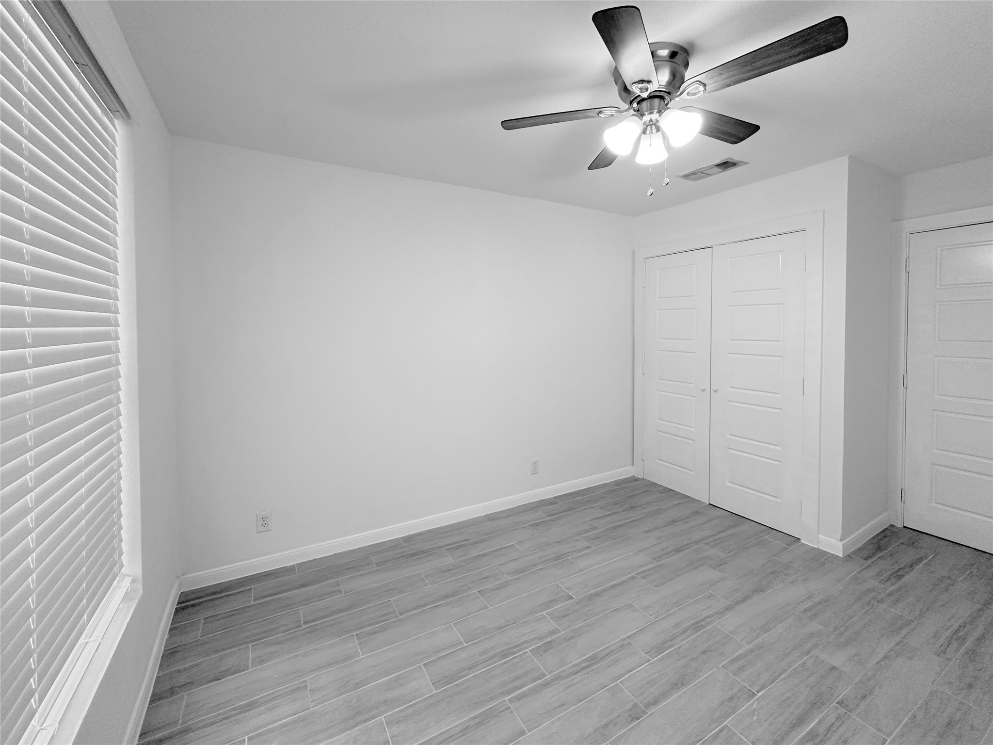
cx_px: 496
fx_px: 402
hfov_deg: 102.1
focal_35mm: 14
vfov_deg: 85.7
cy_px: 372
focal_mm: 2.22
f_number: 2.2
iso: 250
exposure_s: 1/99
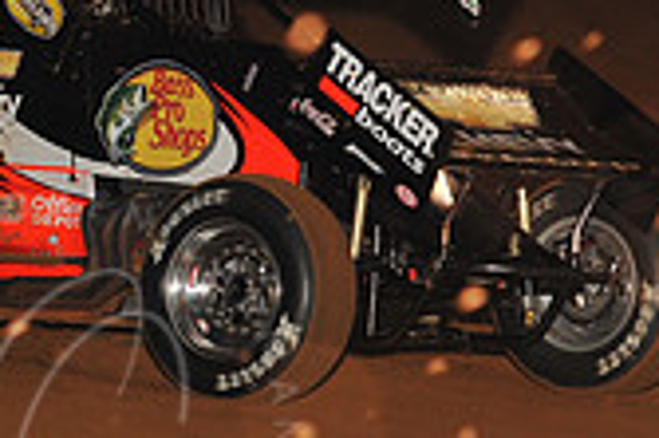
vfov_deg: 3.2
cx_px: 59
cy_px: 63
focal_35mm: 433
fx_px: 7918
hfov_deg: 4.8
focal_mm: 125
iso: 1250
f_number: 7.1
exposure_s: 1/320
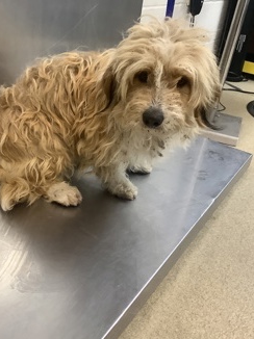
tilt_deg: -26.6
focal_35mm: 40
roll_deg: -6.6
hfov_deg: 35.7
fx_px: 392
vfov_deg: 46.8
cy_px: 168
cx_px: 95
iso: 250
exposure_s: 1/60
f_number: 2.4
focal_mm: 3.3
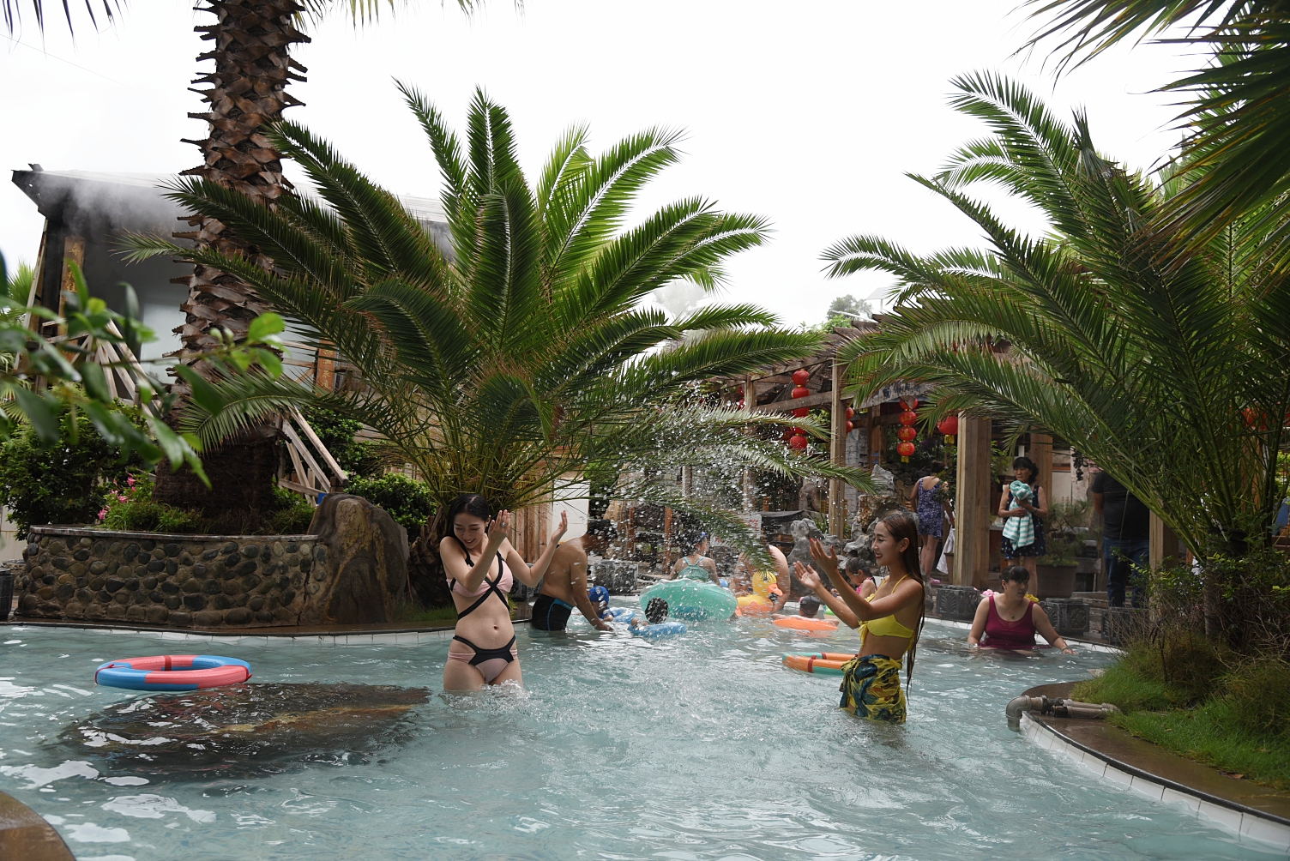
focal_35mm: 31
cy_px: 430
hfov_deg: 60.3
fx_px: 1111
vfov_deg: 42.4
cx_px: 645
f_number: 5
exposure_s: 1/200
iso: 110
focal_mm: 31
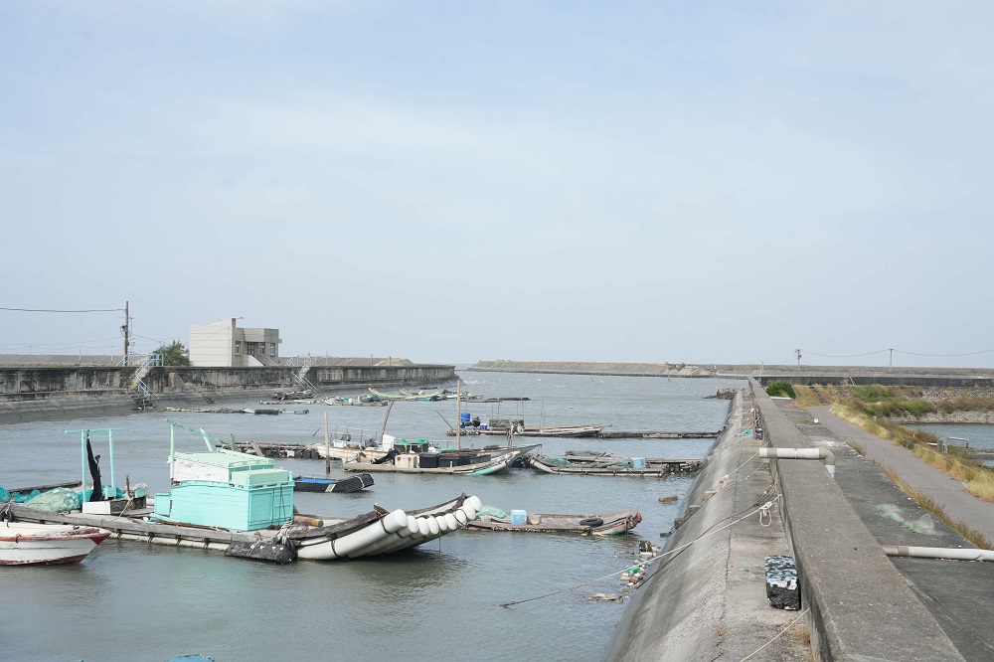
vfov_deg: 33.4
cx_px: 497
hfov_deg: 48.5
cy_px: 331
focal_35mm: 40
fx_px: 1104
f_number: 7.1
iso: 800
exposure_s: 1/2000
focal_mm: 40
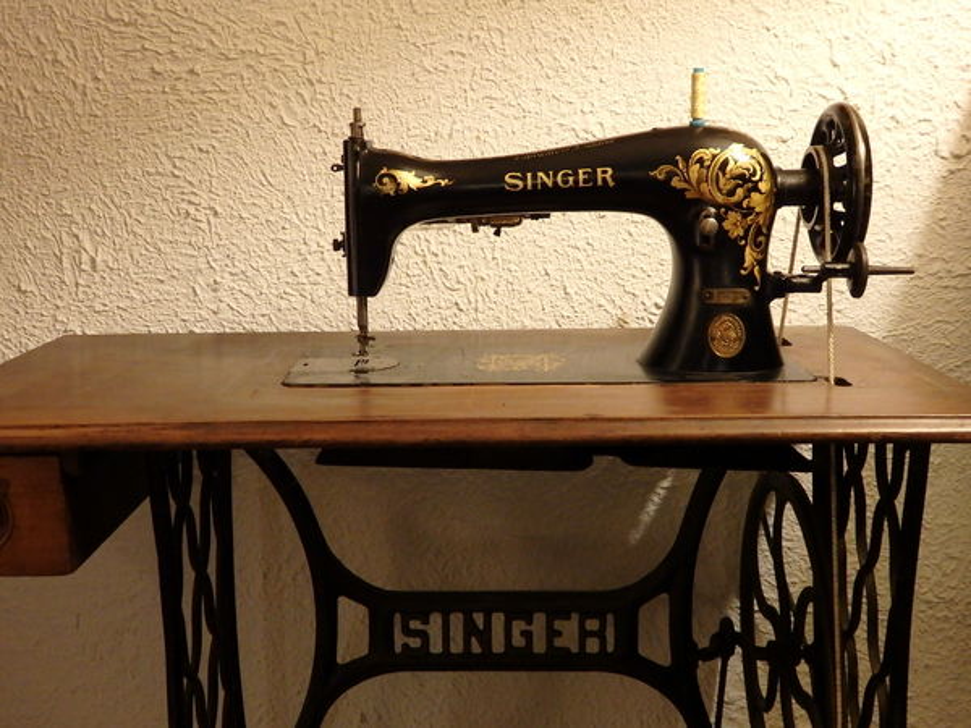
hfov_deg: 46.8
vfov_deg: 36.0
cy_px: 364
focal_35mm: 40
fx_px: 1122
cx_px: 486
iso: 800
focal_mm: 7.3
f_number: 3.7
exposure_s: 1/20
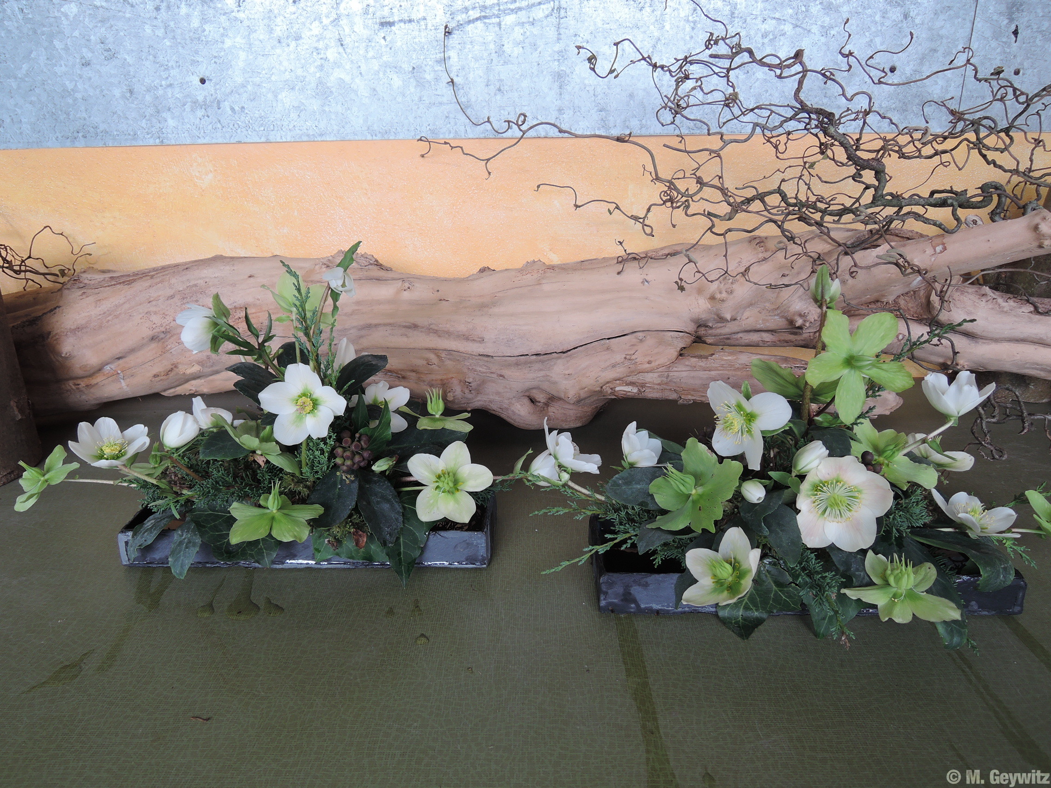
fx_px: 729
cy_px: 394
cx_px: 526
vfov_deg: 56.8
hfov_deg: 71.6
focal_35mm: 24
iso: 80
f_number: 2.8
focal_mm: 5.1
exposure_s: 1/60
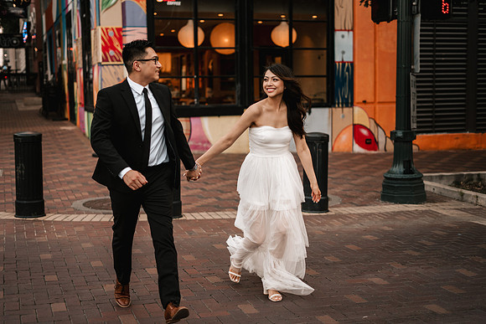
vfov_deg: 26.5
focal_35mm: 51
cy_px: 162
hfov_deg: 38.8
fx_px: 690
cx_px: 243
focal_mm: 50
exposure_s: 1/500
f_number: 1.8
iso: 400
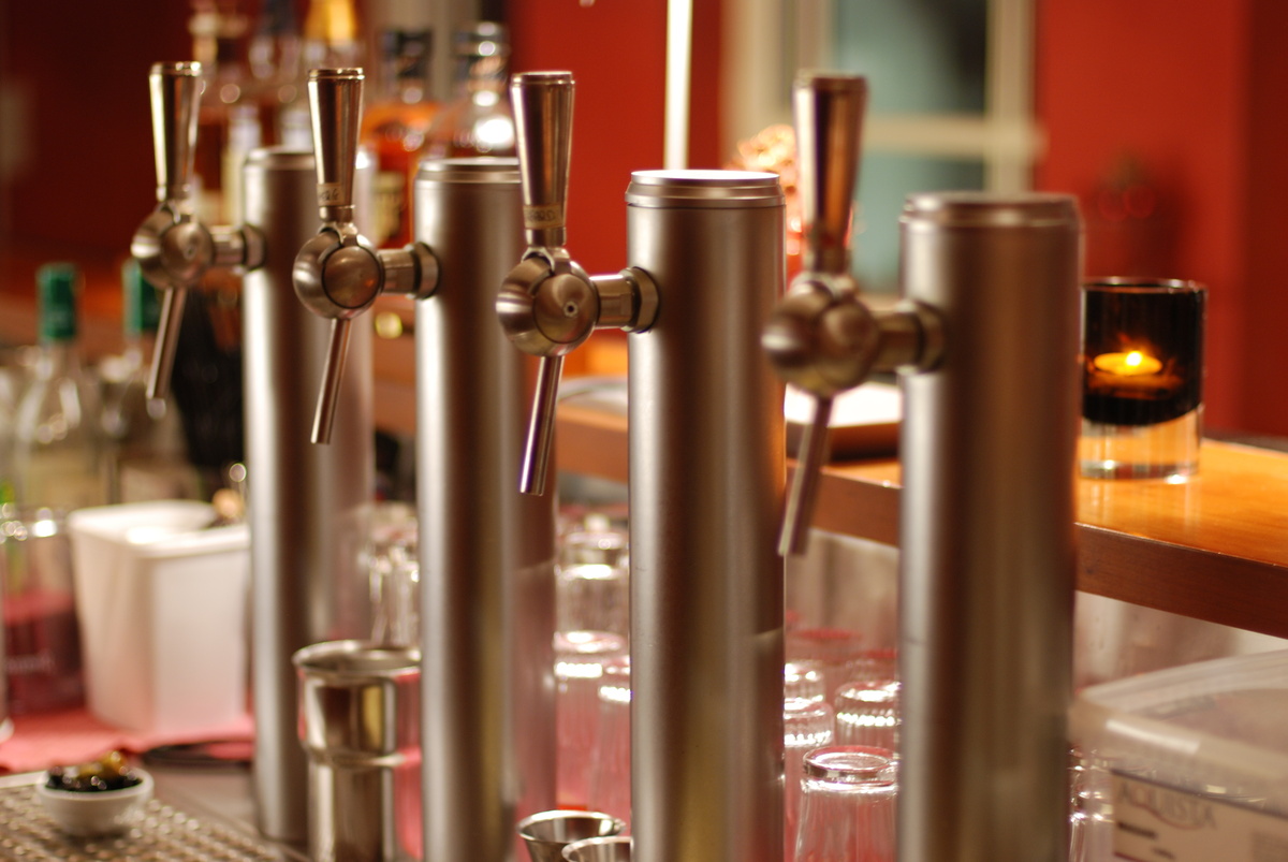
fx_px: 2686
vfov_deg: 18.2
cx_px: 644
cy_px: 431
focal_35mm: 75
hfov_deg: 27.0
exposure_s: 1/10
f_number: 1.6
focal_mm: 50
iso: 160
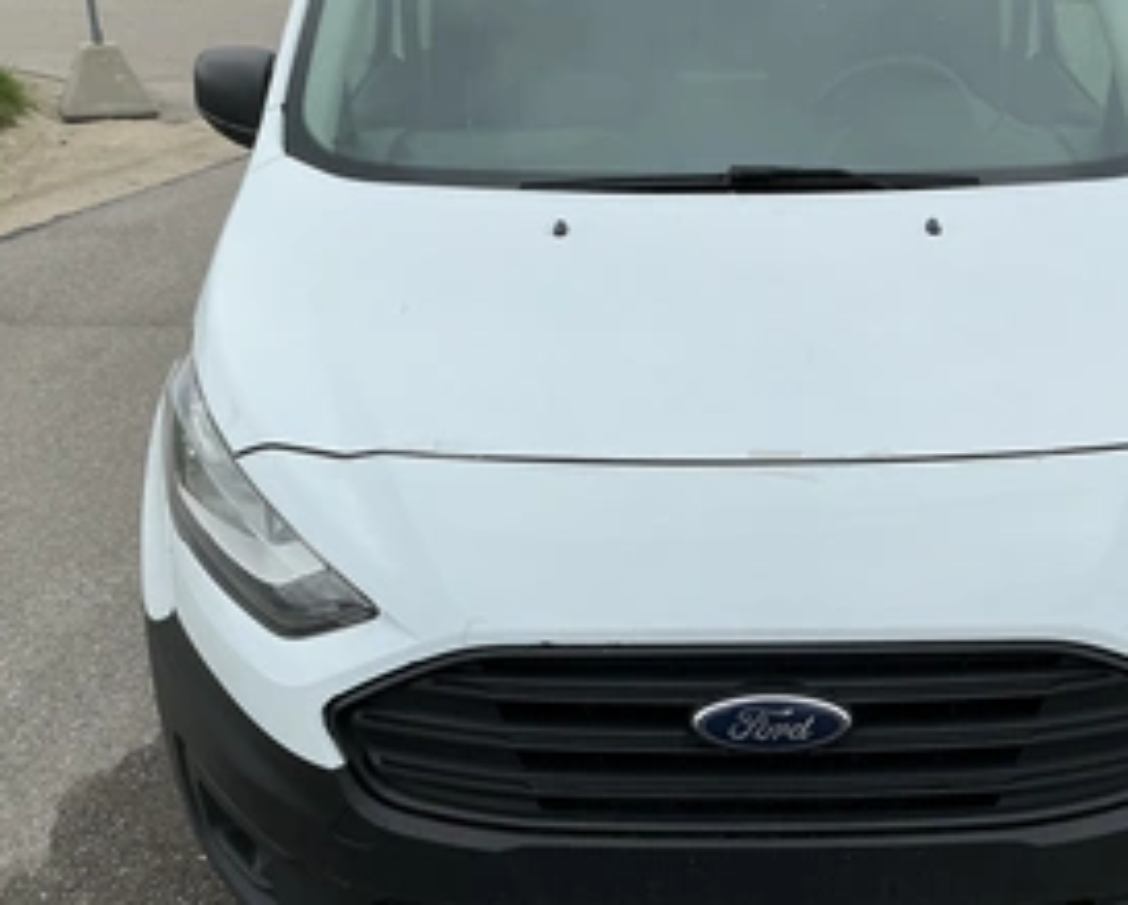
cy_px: 570
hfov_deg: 45.4
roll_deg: -1.1
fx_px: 1337
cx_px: 702
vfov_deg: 37.2
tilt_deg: -26.6
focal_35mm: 40
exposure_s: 1/962
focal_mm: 3
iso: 25
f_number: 1.8
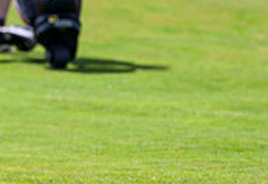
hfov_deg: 1.3
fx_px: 12043
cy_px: -38
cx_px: -228
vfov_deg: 0.9
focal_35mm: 1602
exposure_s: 1/4000
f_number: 4
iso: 500
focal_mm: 400
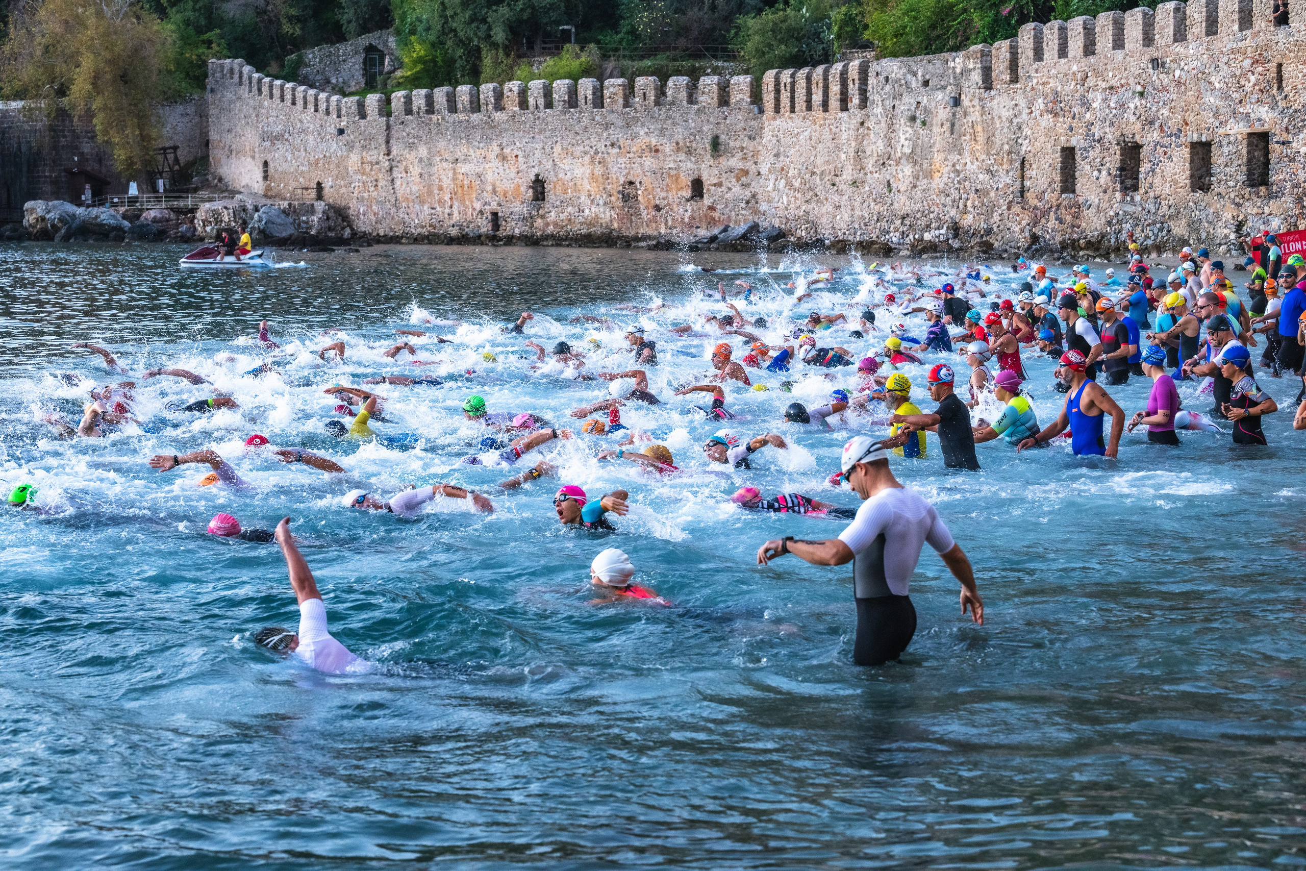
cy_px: 436
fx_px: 2539
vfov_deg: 19.5
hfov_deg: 28.8
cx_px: 653
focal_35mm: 70
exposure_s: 1/400
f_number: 5
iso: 2000
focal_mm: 70
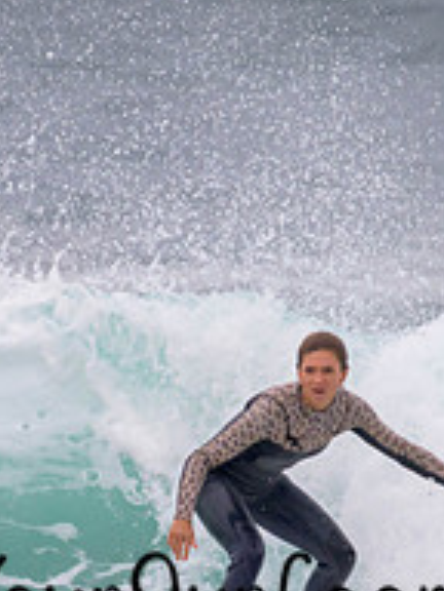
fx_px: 39659
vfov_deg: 0.9
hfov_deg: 0.6
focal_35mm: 2319
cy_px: 574
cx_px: 265
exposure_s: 1/2000
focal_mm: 800
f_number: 11
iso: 800
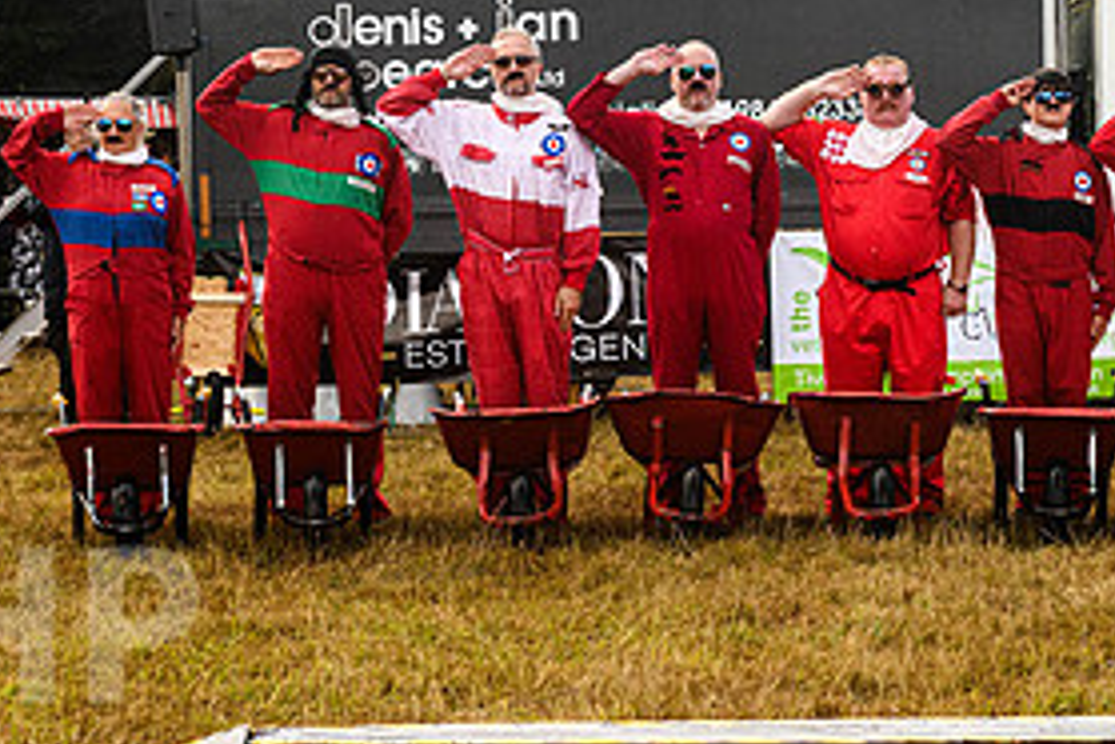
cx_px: 649
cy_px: 194
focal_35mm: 160
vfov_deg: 8.6
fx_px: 4955
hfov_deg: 12.8
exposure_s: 1/2500
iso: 640
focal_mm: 70
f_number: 6.3
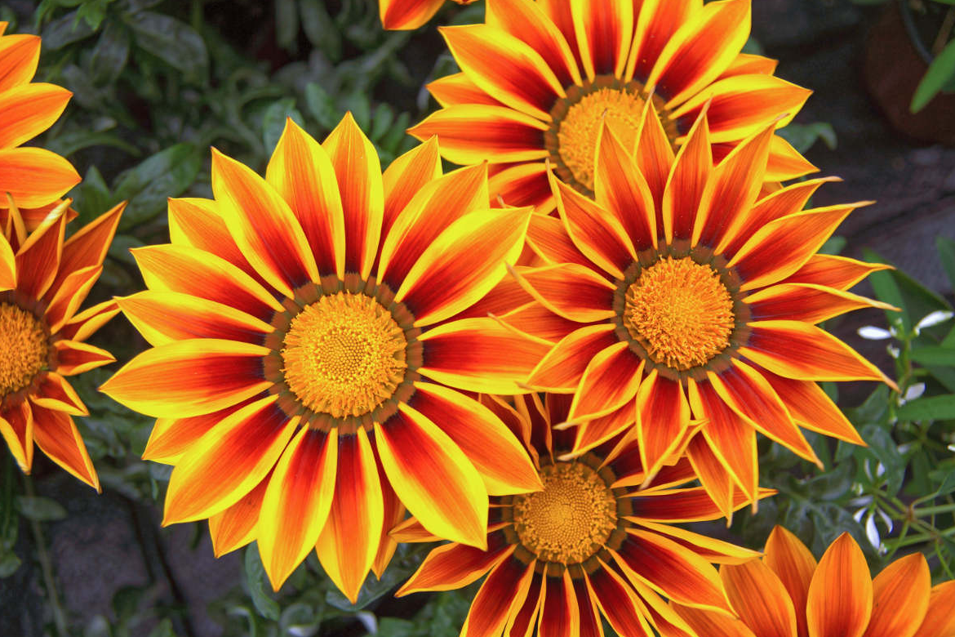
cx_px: 480
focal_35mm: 40
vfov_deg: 33.4
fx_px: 1061
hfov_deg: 48.5
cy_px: 315
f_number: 4
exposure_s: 1/160
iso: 100
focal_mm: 26
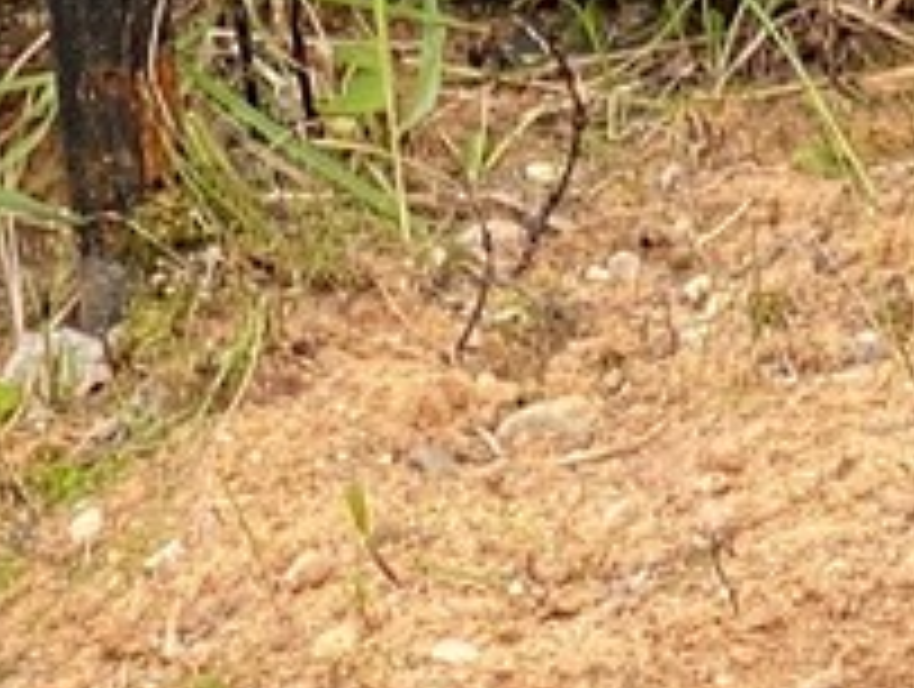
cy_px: -1709
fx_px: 9734
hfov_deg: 5.1
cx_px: 2521
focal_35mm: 368
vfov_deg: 3.9
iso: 20
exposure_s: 1/251
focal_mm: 6
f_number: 2
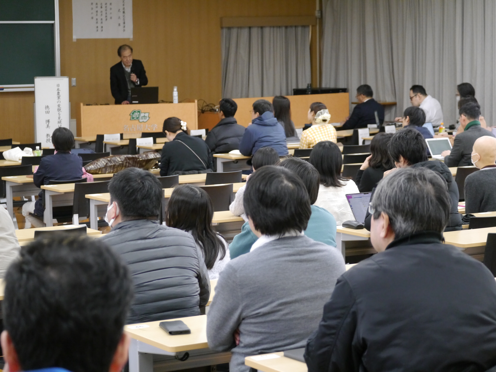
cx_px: 248
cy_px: 186
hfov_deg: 18.5
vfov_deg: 14.0
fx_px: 1519
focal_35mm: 106
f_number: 4.4
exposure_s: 1/80
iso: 1600
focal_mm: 53
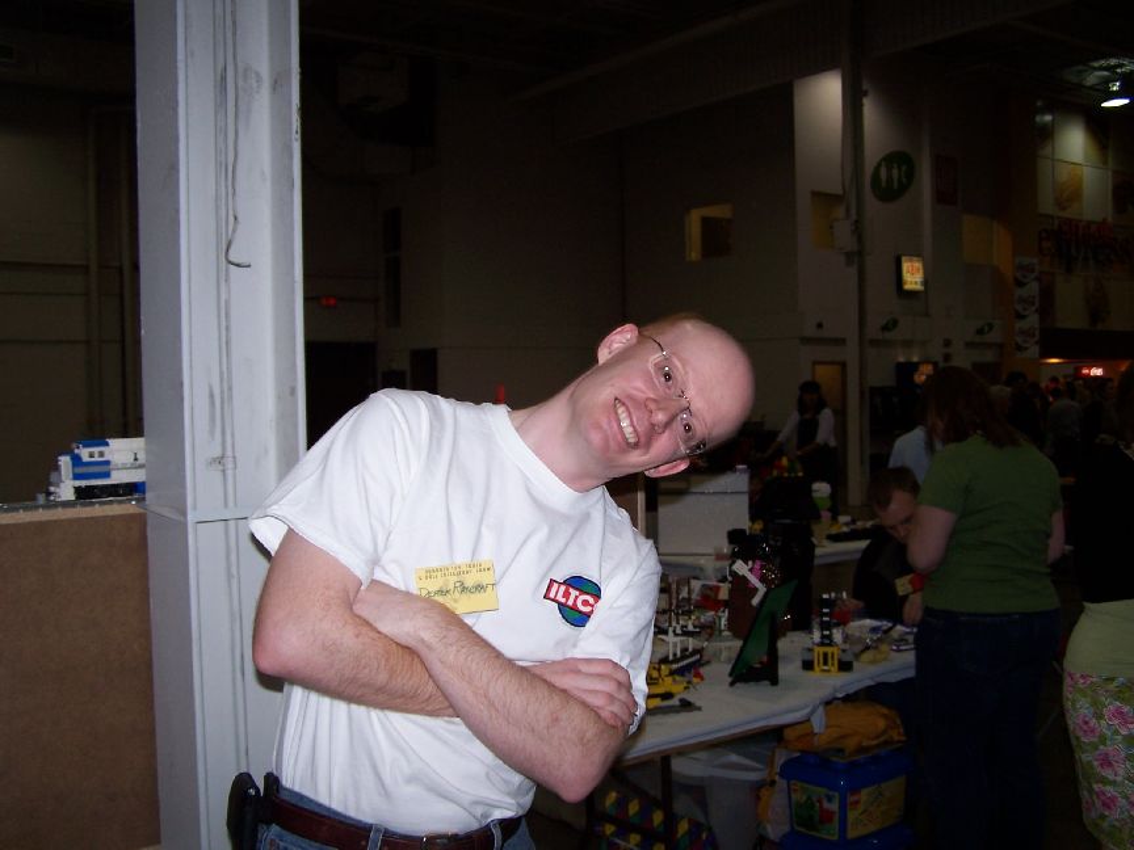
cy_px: 425
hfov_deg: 49.0
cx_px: 567
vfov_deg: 37.7
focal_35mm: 38
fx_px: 1245
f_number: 2.8
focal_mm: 6.3
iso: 80
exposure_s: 1/60
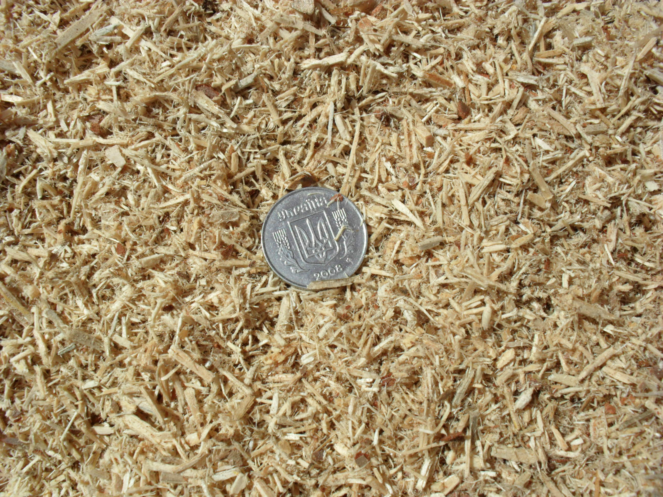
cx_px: 332
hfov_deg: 52.6
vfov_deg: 40.7
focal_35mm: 35
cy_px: 248
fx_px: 670
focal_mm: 6.3
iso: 100
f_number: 8.4
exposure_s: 1/500
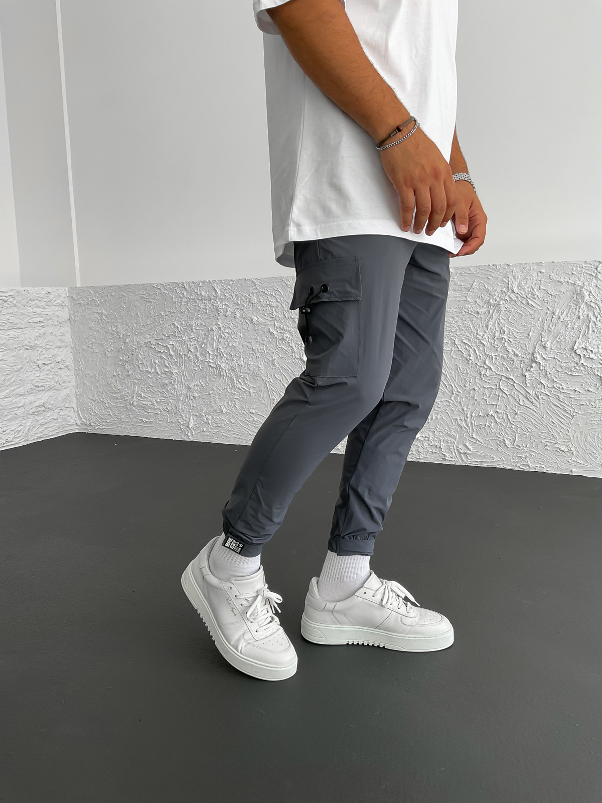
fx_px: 672
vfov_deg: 61.7
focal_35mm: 29
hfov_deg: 48.2
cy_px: 402
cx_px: 301
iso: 25
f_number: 1.8
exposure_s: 1/120
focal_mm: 3
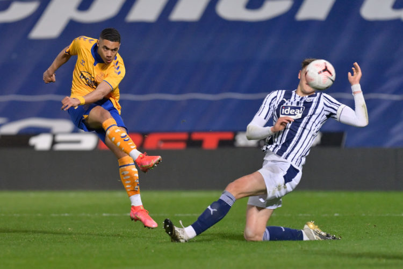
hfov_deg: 5.2
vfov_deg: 3.4
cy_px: 134
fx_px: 4477
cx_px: 202
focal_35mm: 400
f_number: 2.8
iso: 2500
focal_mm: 400
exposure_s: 1/1600
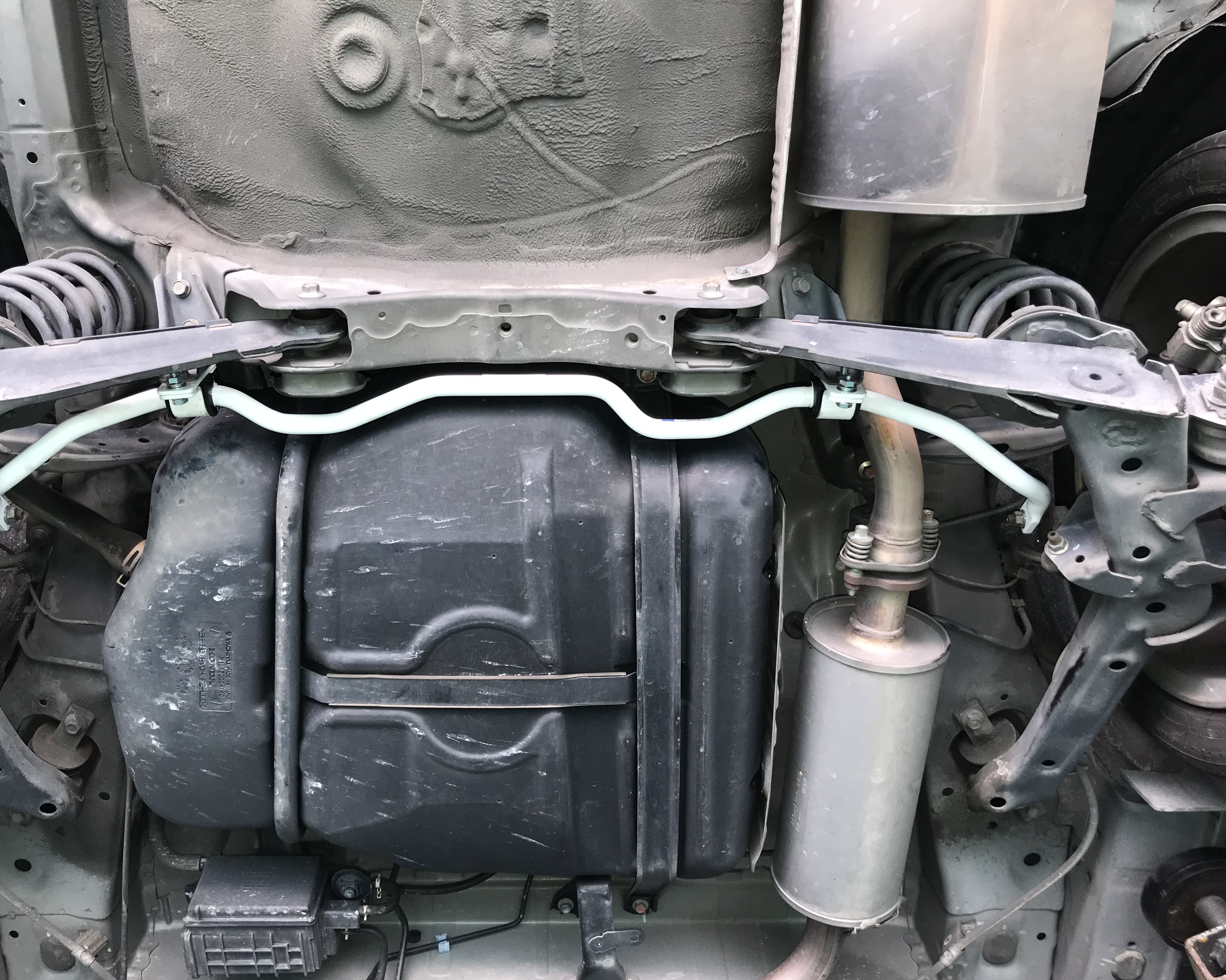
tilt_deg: +64.3
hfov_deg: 58.7
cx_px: 556
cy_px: 495
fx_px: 1089
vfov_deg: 48.5
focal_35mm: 30
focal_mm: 3.99
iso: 25
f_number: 1.8
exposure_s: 1/33
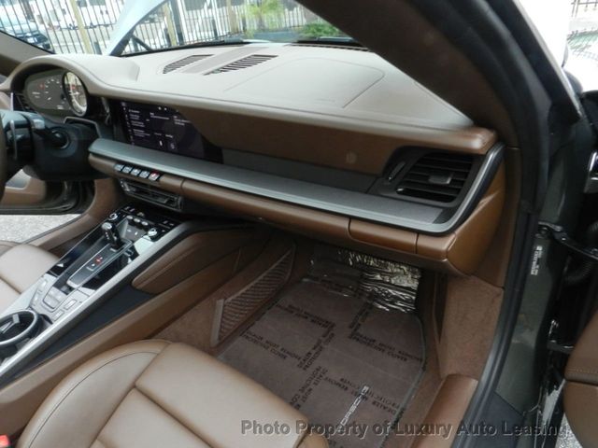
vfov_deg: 58.9
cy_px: 224
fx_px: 397
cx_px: 299
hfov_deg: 73.9
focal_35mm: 23
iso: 360
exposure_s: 1/25
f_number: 8
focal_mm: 4
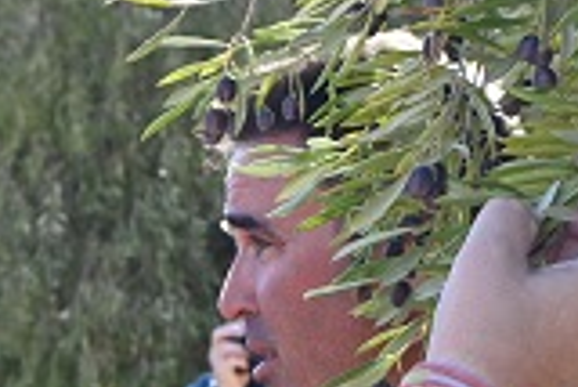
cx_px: 199
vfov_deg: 6.6
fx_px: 3375
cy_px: 248
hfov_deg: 9.8
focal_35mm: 210
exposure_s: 1/200
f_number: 9
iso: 320
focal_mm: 42
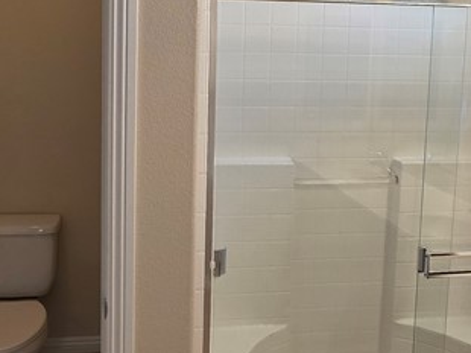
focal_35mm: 43
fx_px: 585
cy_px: 119
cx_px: 217
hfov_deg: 43.8
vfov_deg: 33.3
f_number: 1.9
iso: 200
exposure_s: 1/120
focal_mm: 2.2
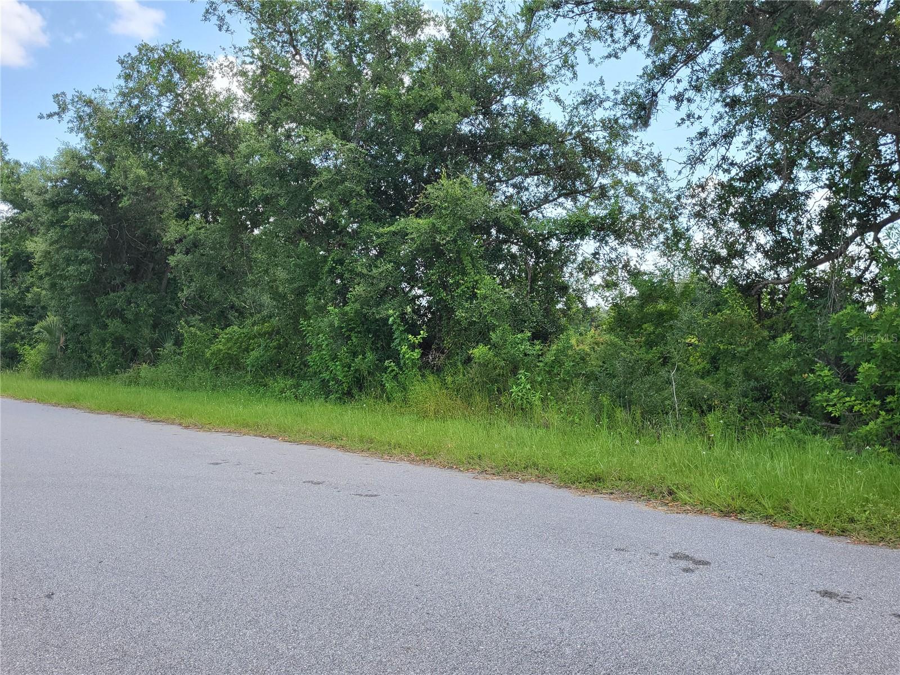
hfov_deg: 67.3
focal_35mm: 26
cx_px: 450
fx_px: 676
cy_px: 338
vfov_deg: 53.1
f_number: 1.8
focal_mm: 5.4
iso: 40
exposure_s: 1/717
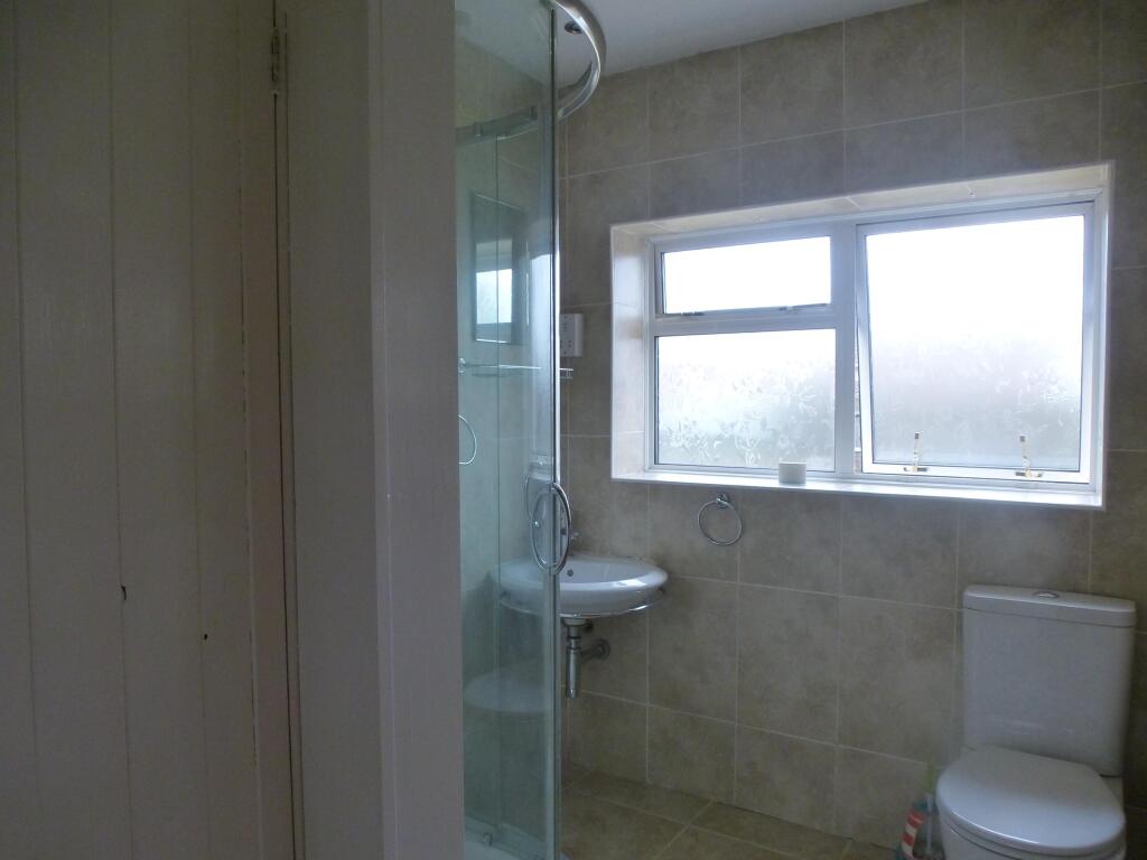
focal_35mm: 24
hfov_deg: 71.6
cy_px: 430
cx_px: 574
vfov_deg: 56.8
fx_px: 795
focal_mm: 4.3
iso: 400
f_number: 3.3
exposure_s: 1/60
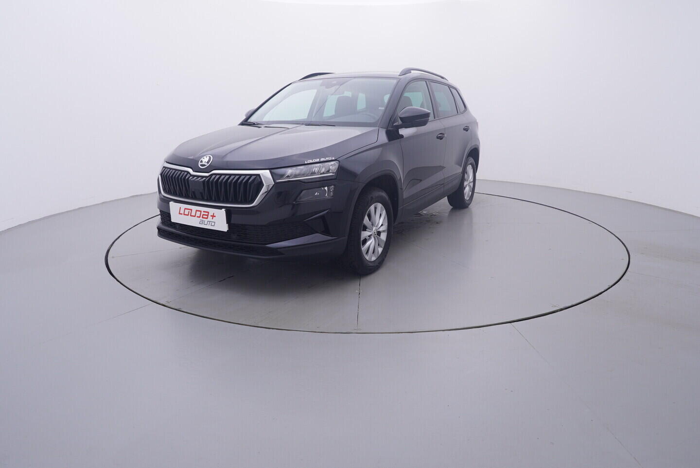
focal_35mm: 22
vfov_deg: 56.2
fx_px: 438
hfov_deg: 77.3
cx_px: 350
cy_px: 234
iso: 200
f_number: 5
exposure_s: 1/80
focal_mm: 15
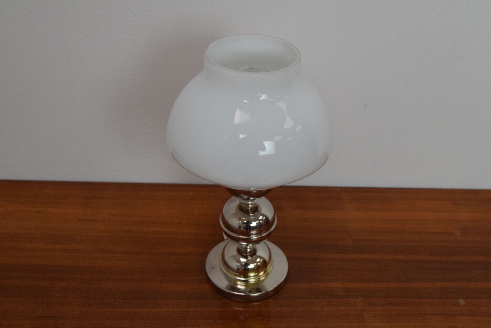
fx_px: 614
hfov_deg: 43.6
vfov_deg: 29.9
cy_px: 164
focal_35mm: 45
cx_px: 246
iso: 1600
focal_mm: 30
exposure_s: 1/250
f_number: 8
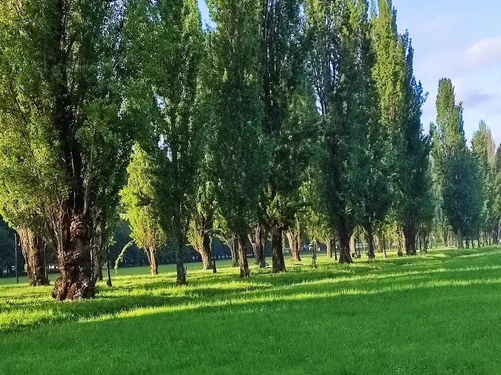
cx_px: 250
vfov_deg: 54.8
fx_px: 362
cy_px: 188
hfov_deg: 69.4
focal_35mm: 25
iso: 100
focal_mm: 5.43
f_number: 1.89
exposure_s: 1/745
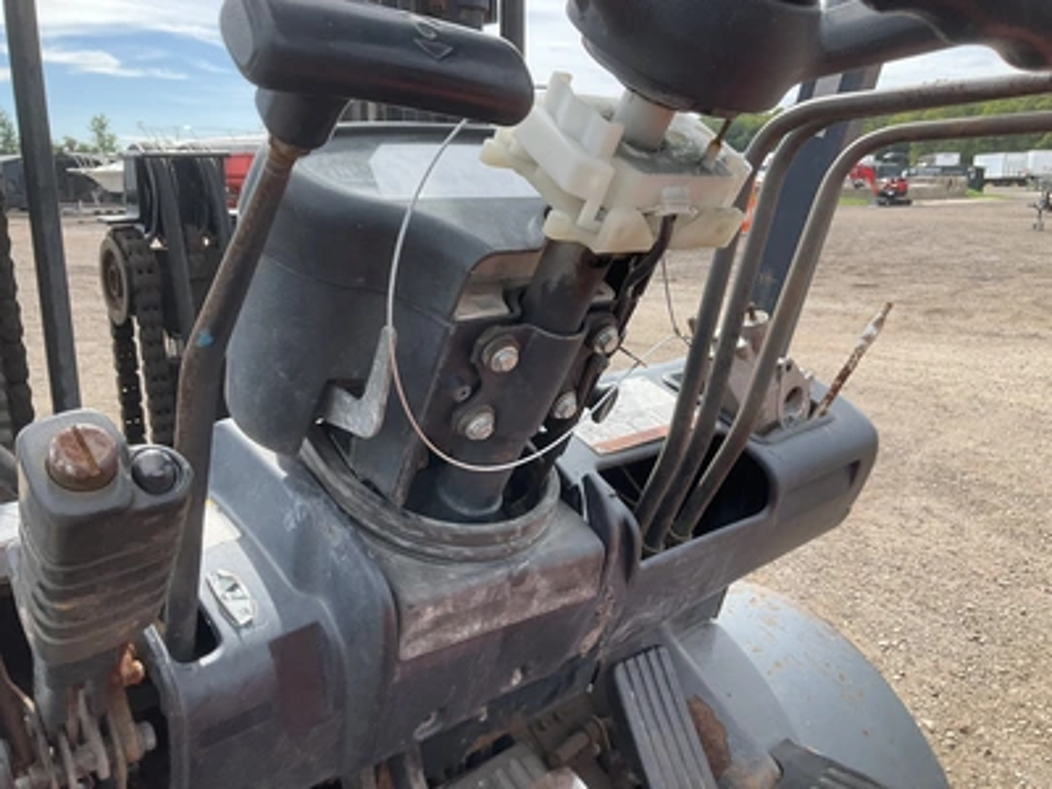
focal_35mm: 29
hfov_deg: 61.7
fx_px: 881
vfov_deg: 48.2
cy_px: 394
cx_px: 526
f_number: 1.8
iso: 25
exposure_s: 1/551
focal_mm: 3
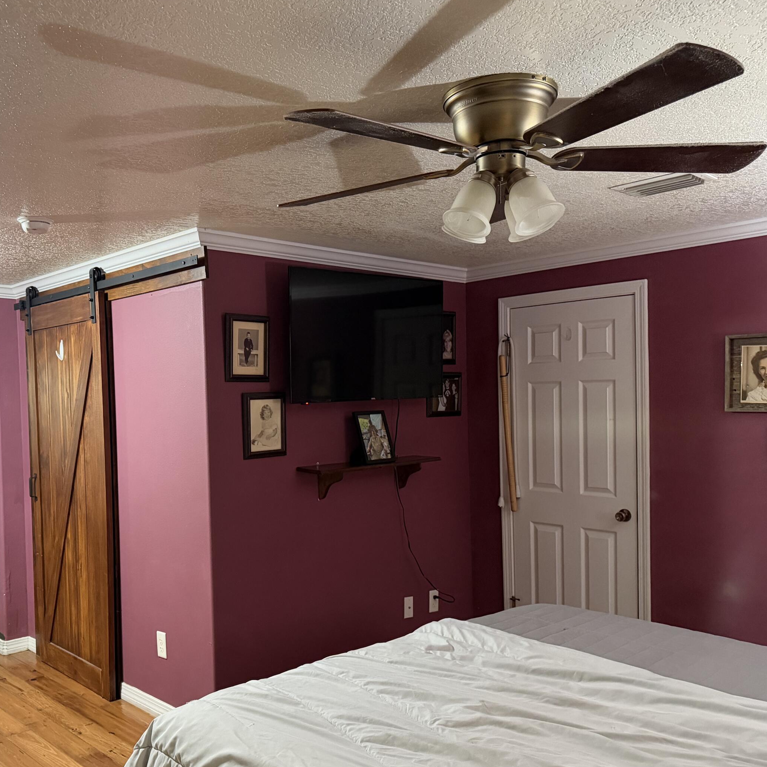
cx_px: 281
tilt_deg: -1.5
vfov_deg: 52.5
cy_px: 415
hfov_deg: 51.9
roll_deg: +1.6
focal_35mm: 31
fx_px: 777
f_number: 1.78
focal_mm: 6.76
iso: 800
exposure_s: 1/40
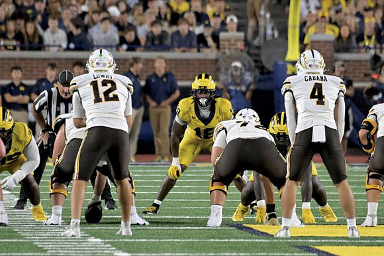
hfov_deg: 3.4
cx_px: 192
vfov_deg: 2.3
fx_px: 6396
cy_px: 128
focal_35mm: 600
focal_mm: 400
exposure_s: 1/1000
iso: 6400
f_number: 5.6
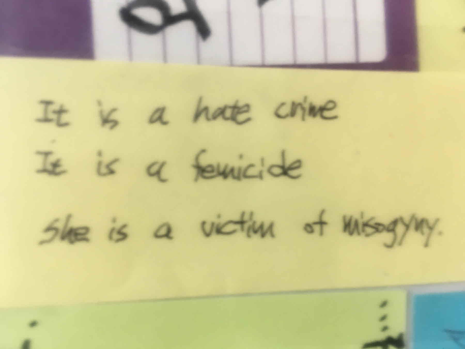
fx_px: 390
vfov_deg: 48.2
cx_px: 232
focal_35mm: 29
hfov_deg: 61.7
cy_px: 174
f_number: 2.2
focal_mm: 4.15
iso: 25
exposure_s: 1/30
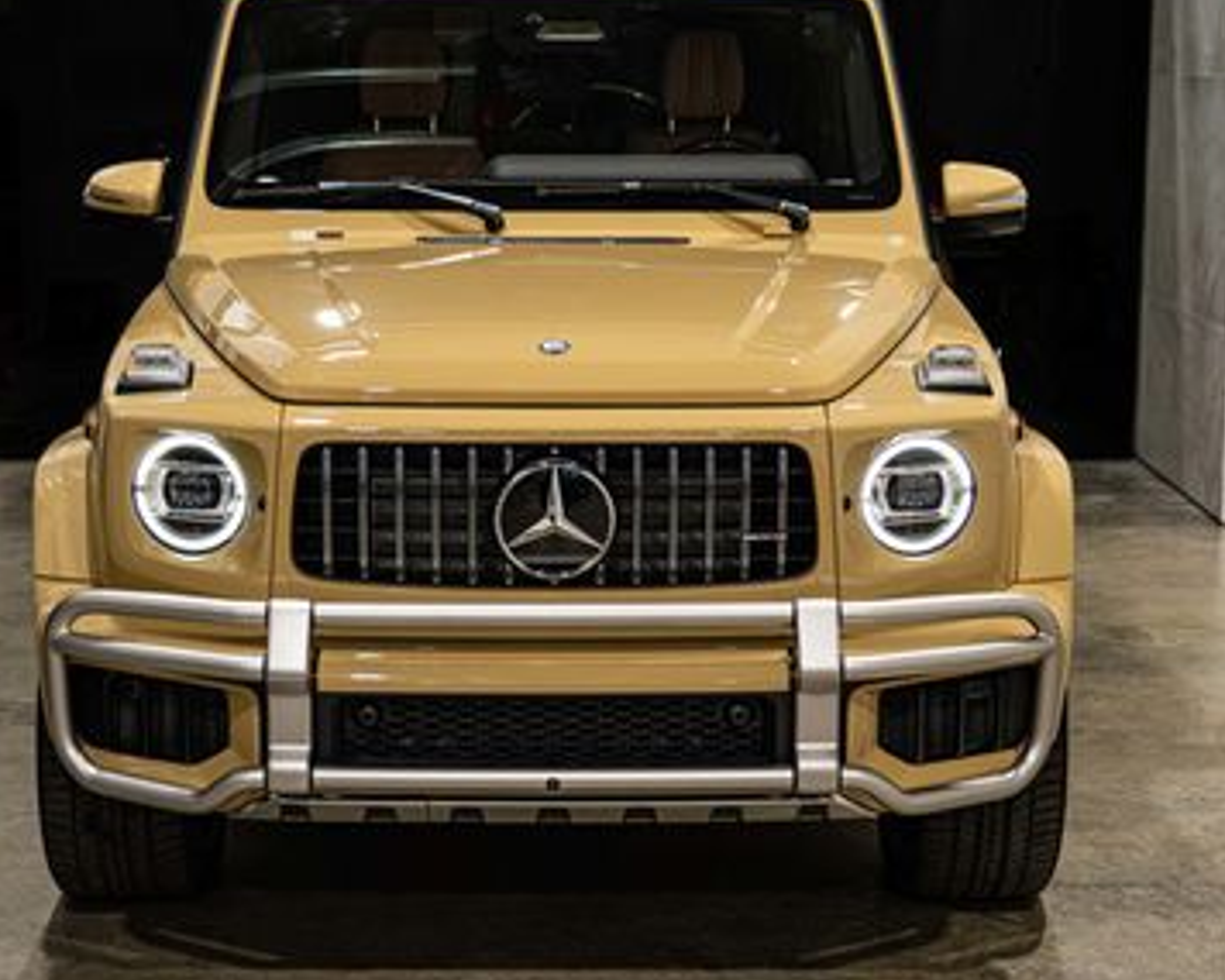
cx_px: 544
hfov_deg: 28.3
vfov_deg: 22.8
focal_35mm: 67
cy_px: 456
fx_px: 2430
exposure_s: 1/100
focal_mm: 39
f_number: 4
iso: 1600
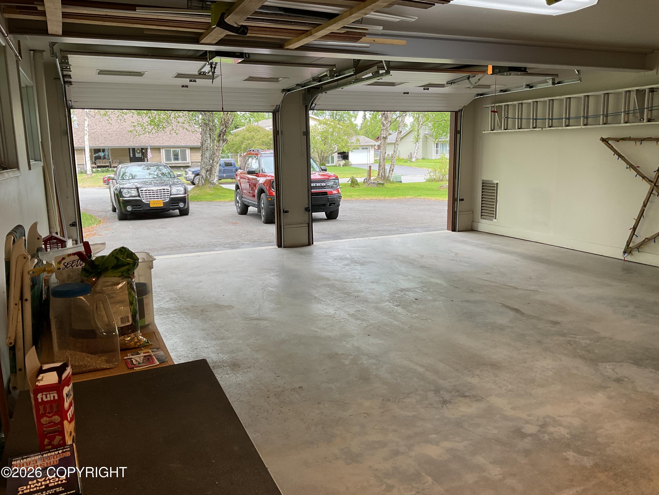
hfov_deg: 61.7
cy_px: 248
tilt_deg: -10.5
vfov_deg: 48.2
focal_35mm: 29
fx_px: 552
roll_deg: +1.3
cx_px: 330
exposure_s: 1/120
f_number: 1.8
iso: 25
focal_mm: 3
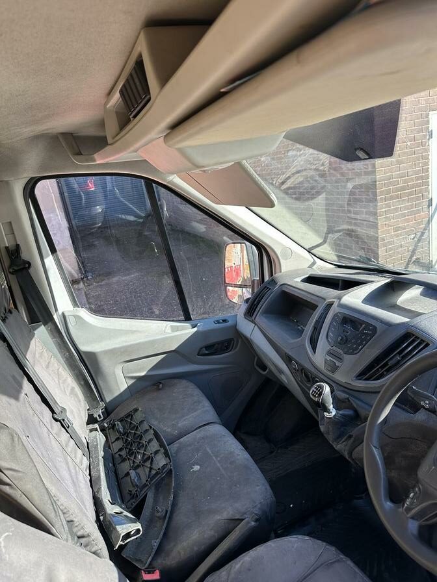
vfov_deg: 71.6
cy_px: 291
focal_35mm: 24
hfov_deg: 56.8
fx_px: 404
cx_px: 218
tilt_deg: -16.4
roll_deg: +9.6
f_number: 1.78
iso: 80
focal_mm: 6.86
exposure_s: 1/406
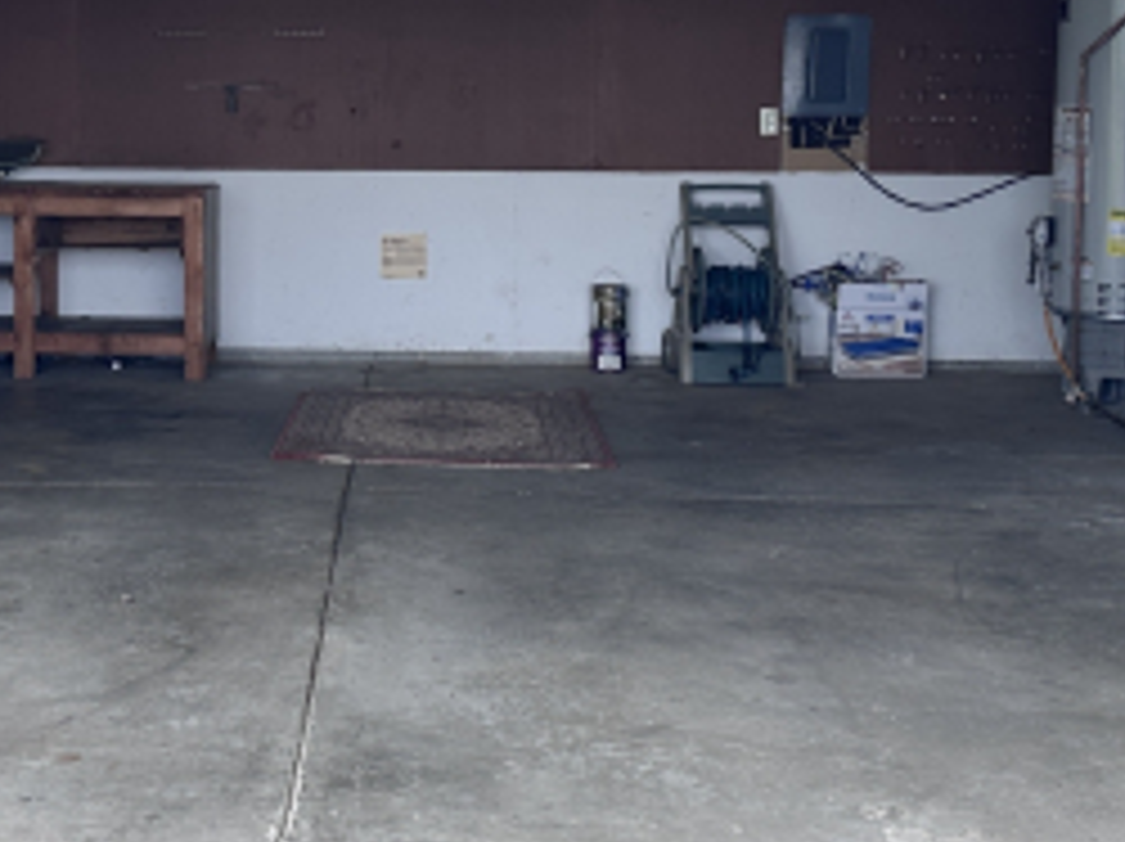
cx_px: 331
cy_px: 243
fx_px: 2078
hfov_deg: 30.0
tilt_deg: -3.8
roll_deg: -0.6
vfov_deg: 22.7
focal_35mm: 64
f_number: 1.78
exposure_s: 1/240
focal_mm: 6.86
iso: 64
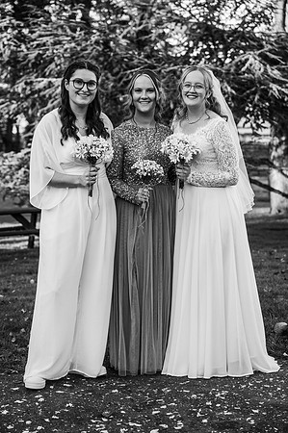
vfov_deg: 28.9
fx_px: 842
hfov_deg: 19.4
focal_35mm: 70
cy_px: 216
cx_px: 144
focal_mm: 70
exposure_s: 1/320
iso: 100
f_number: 4
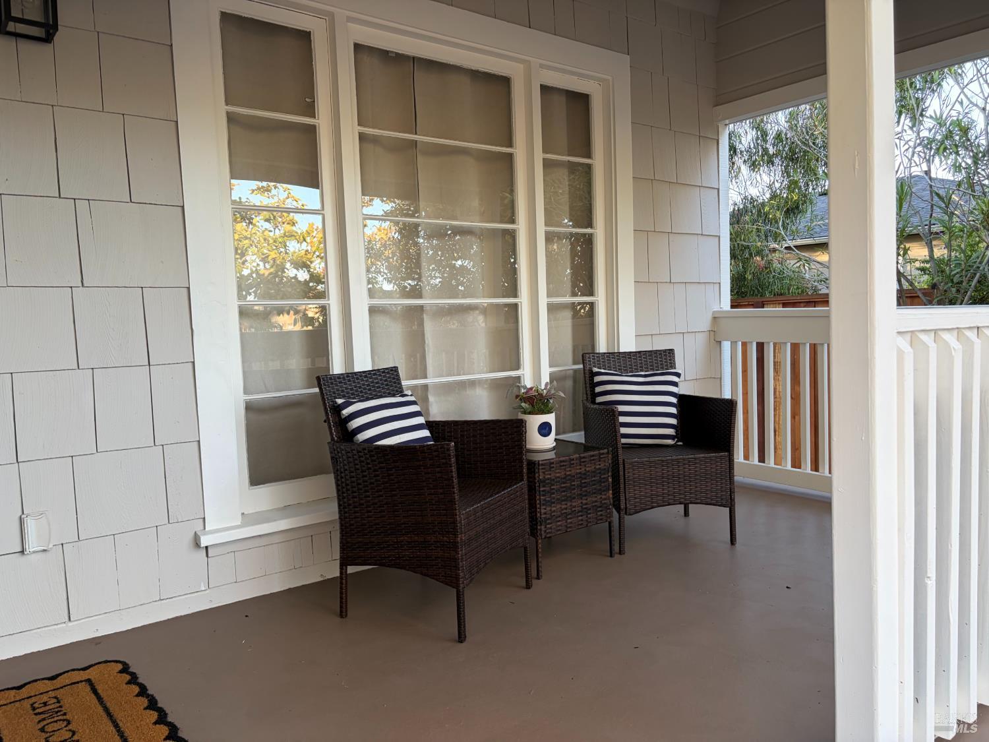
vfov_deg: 53.1
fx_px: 743
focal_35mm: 26
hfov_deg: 67.3
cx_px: 494
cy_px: 371
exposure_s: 1/121
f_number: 1.6
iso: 80
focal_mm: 5.96
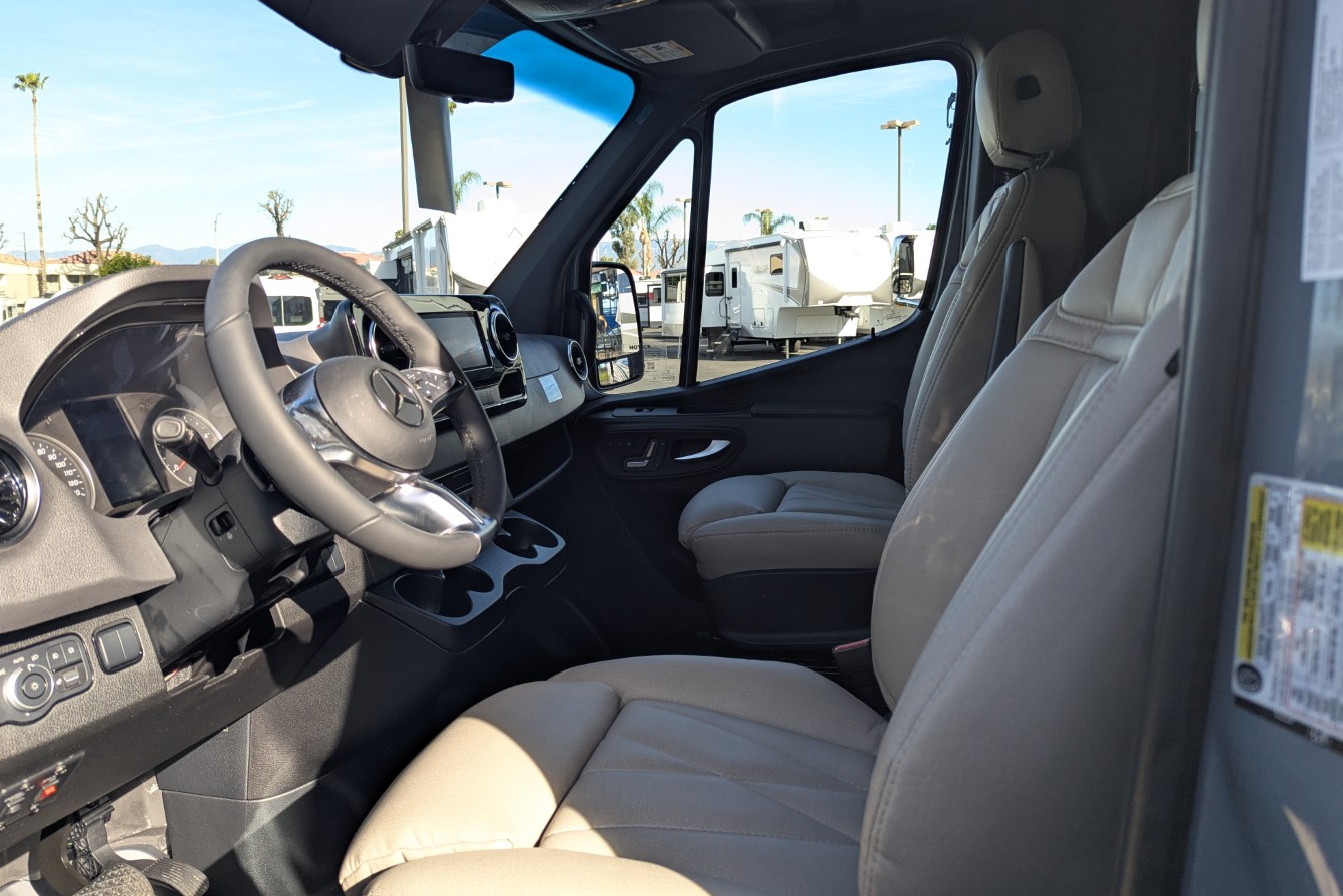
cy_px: 379
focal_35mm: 26
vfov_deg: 49.4
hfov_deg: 69.4
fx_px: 970
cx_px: 657
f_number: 1.85
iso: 42
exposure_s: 1/430
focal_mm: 6.81
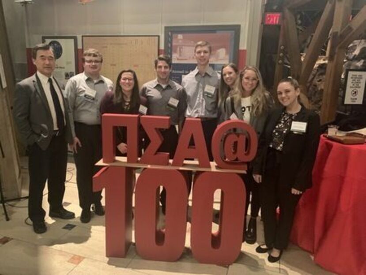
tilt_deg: -12.2
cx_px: 183
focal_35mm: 26
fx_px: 275
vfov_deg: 53.1
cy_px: 138
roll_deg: -1.5
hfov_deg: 67.3
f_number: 1.8
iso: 640
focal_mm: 4.25
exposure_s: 1/20
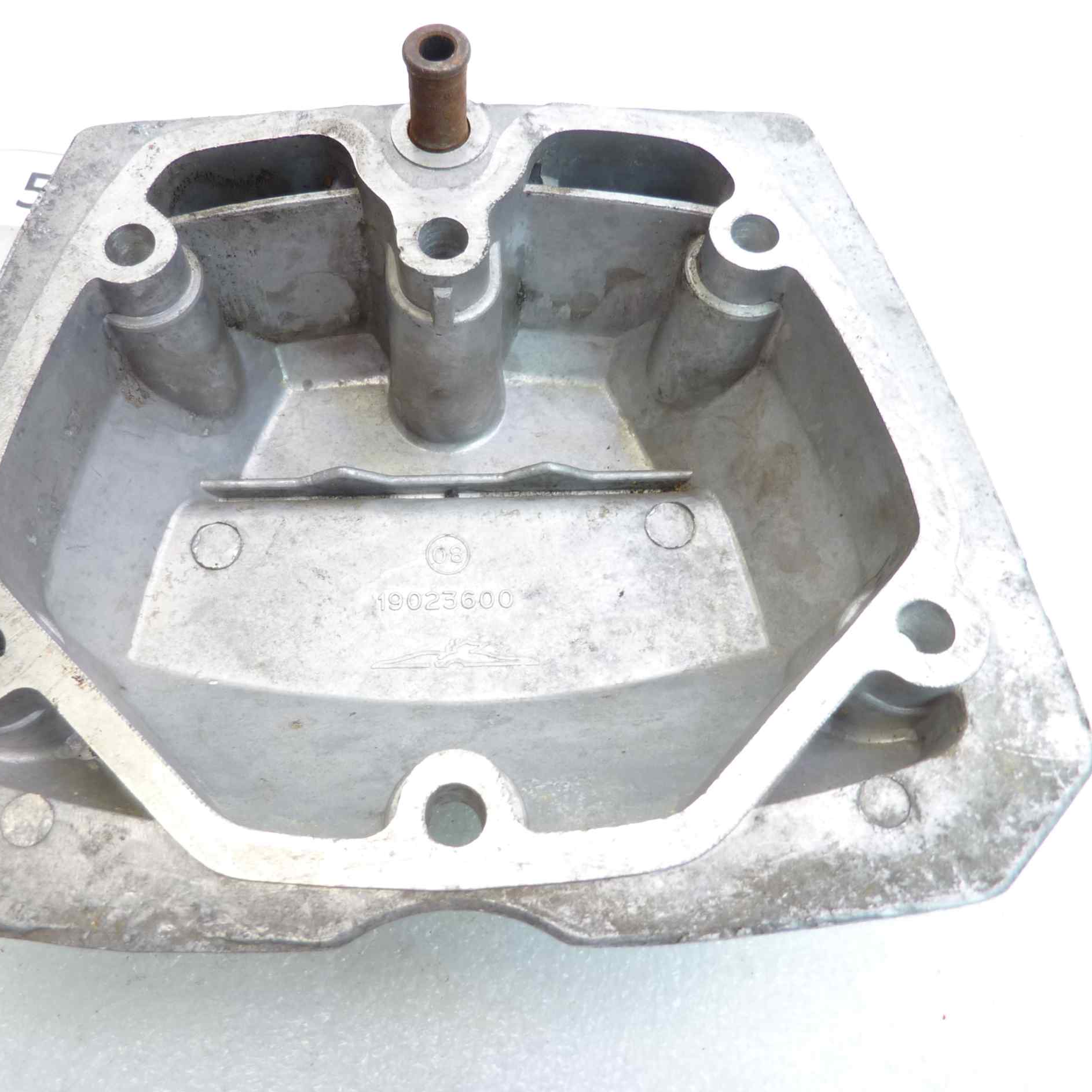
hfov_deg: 53.8
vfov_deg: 54.0
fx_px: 1071
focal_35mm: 30
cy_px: 537
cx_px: 459
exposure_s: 1/10
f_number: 3.3
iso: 80
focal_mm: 4.1
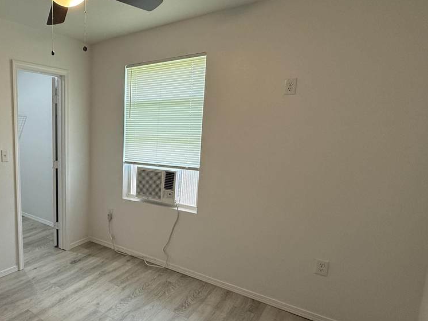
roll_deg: -1.1
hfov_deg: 65.4
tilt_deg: -8.7
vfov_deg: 56.8
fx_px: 297
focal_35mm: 24
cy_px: 171
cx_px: 88
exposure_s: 1/99
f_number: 2.2
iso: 160
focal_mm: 2.22
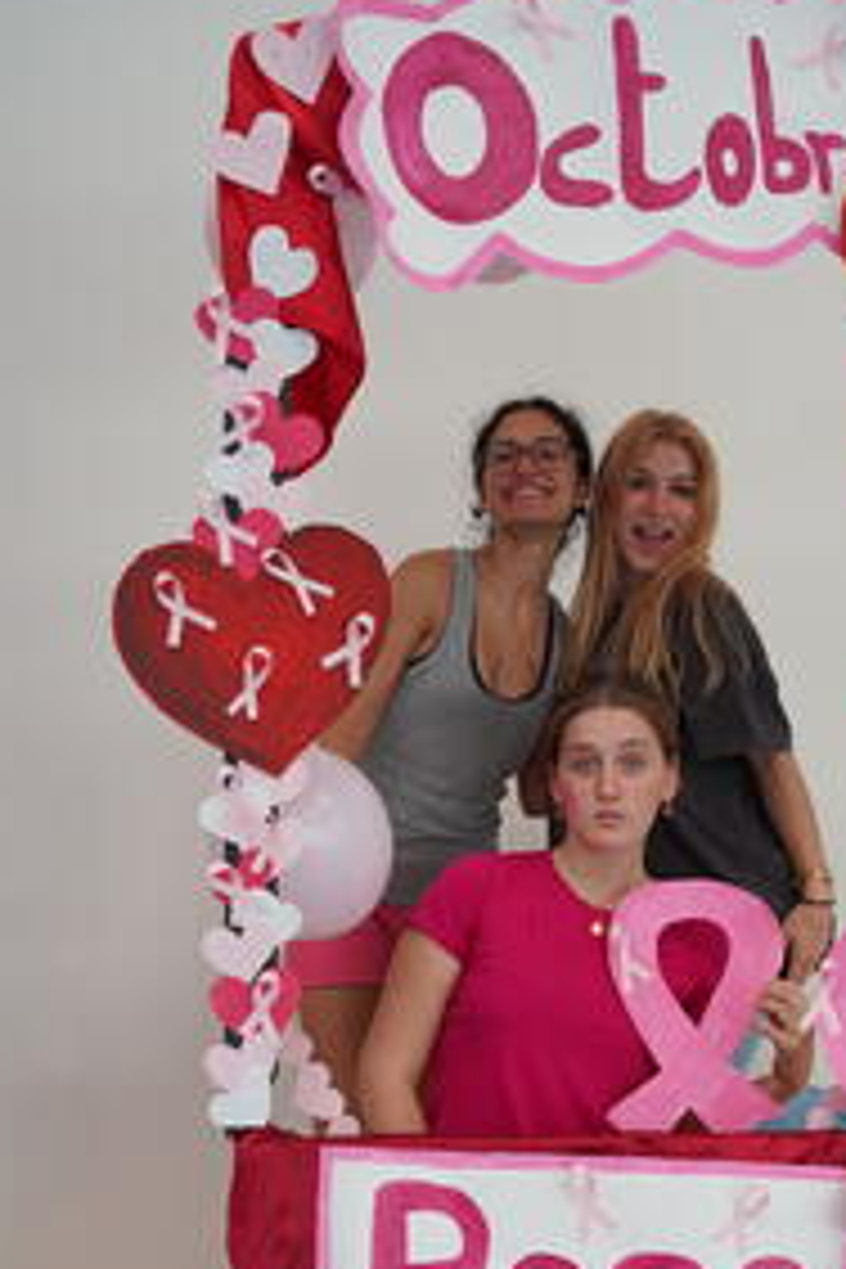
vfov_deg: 38.0
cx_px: 578
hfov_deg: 25.8
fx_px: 1833
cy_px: 760
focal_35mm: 52
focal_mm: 36.7
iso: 400
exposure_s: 1/160
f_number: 4
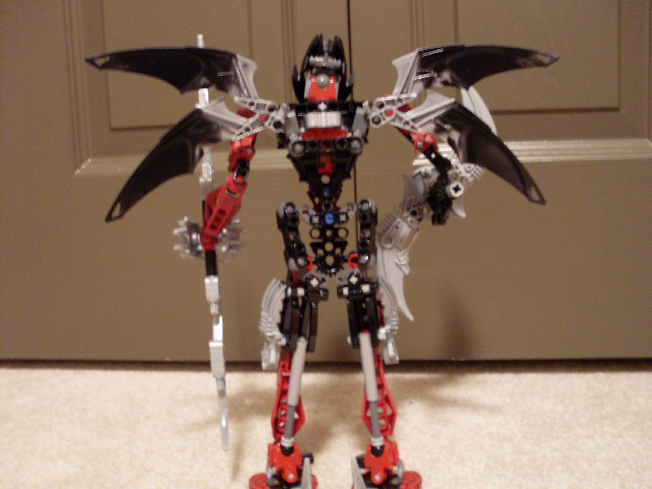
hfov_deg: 49.0
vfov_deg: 37.7
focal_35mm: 38
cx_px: 326
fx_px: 716
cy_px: 244
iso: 200
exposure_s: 1/3
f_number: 2.8
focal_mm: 6.3
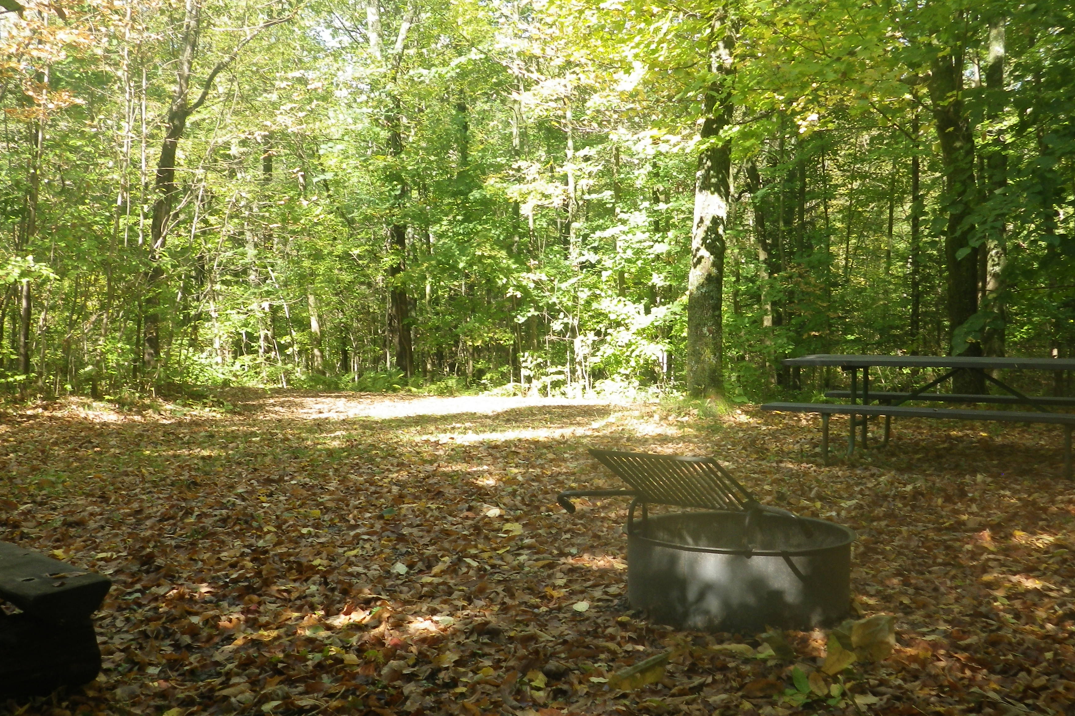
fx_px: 1075
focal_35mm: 36
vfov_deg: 36.8
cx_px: 579
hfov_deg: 53.1
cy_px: 385
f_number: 3.5
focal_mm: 5
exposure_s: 1/80
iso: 80
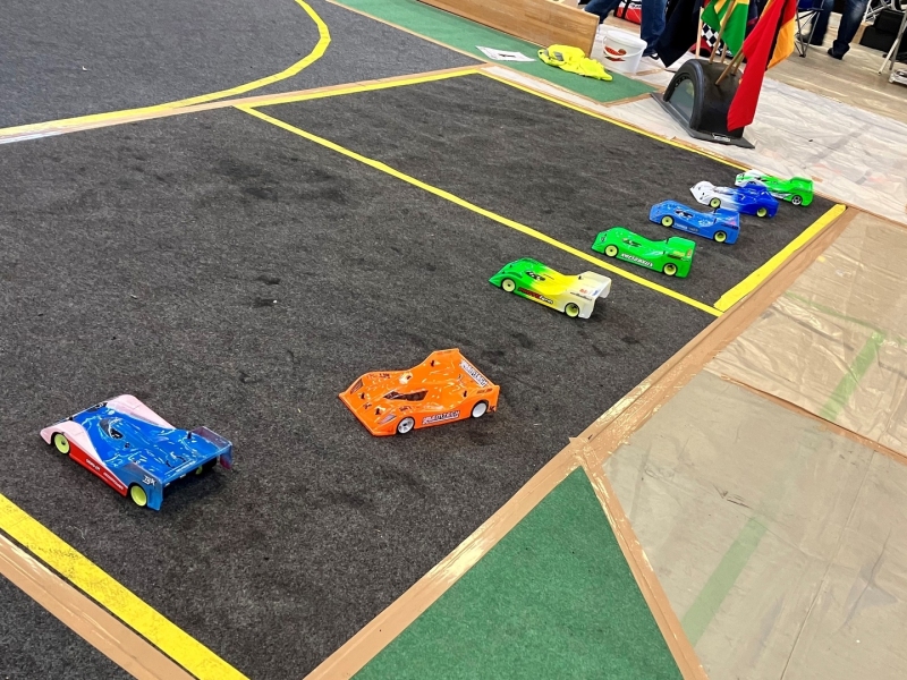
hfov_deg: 63.4
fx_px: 734
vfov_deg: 49.7
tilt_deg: -24.8
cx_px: 454
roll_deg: -13.6
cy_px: 340
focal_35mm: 28
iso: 160
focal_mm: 3.99
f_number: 1.8
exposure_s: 1/60
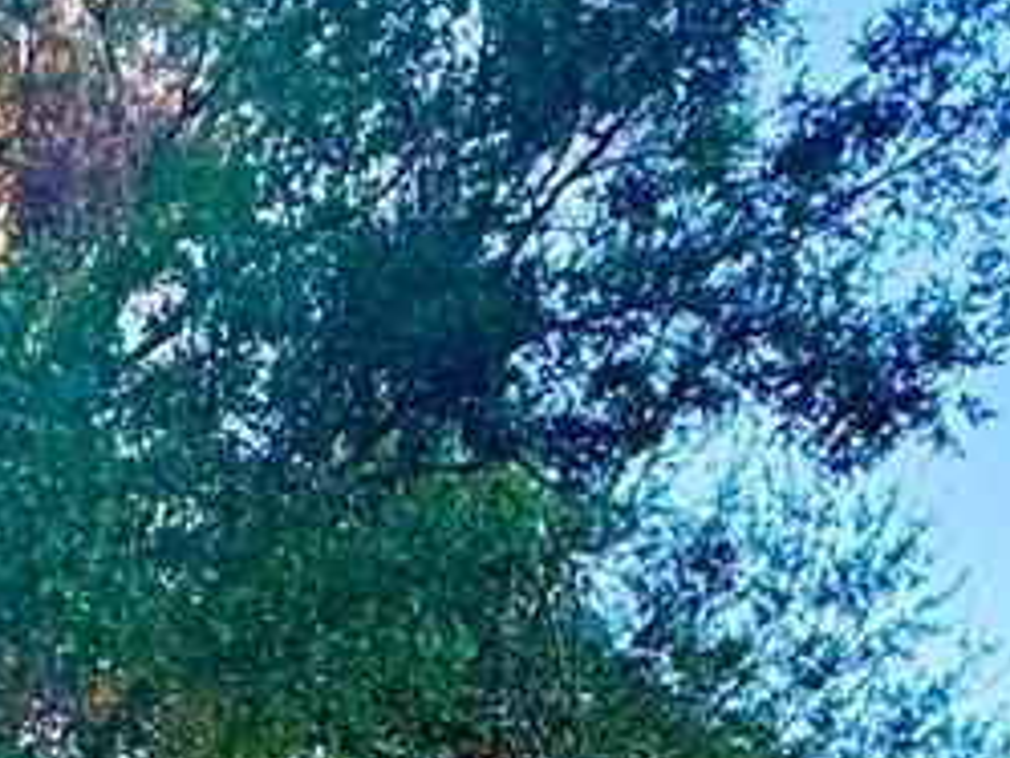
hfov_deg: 19.1
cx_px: -495
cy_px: 1856
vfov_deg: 12.6
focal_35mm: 90
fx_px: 2627
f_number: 2.2
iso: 100
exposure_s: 1/99
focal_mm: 2.22
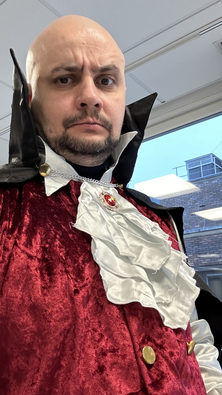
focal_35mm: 33
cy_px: 198
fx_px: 345
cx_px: 100
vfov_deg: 59.5
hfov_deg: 35.6
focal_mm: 2.69
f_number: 1.9
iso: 125
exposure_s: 1/50
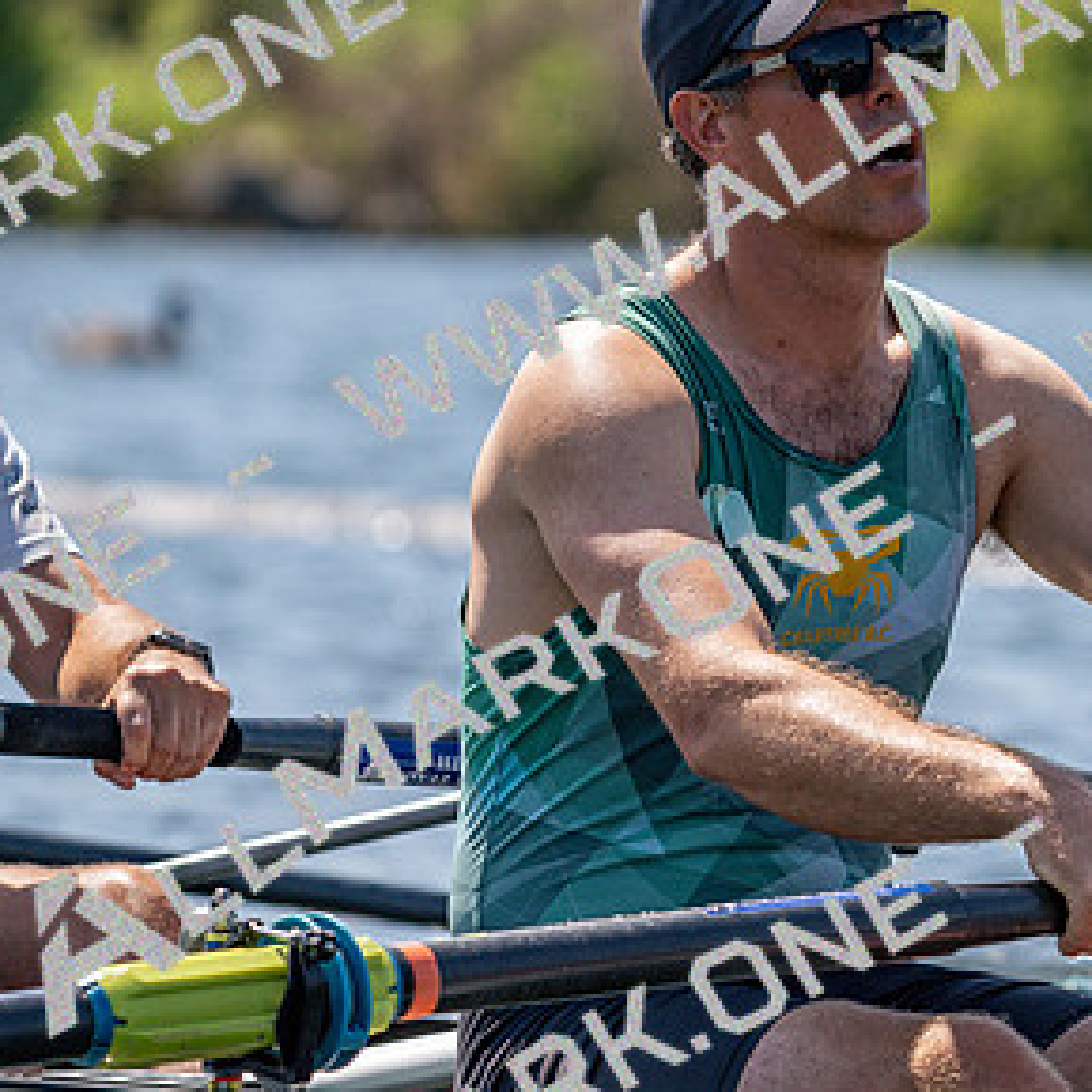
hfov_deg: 3.4
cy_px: 452
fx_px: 18273
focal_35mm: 512
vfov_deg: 3.4
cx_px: 801
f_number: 6.3
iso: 320
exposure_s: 1/2000
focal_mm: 300
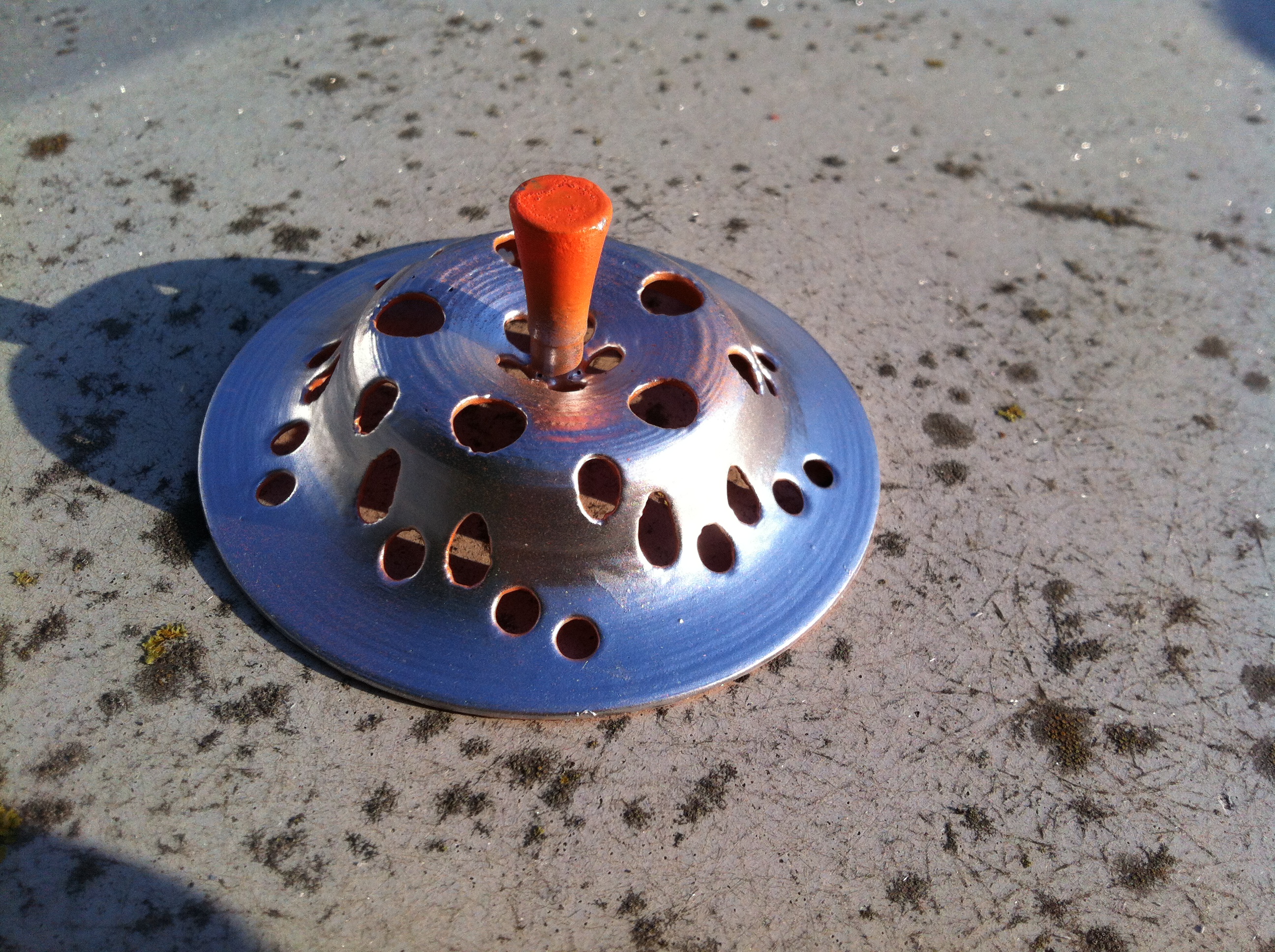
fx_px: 1287
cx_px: 638
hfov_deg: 52.7
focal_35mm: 35
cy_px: 476
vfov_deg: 40.6
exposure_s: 1/1436
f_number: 2.8
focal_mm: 3.85
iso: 80
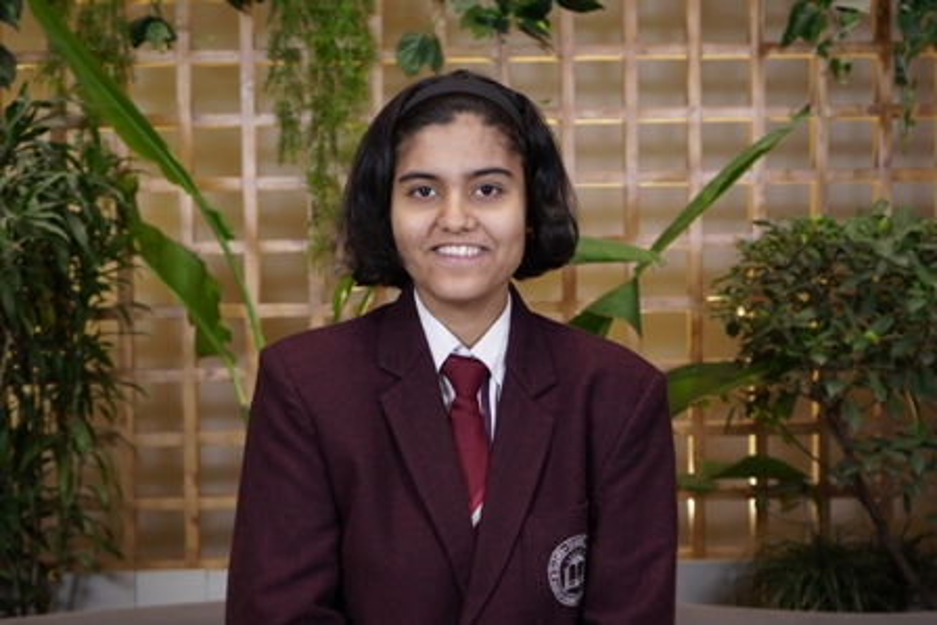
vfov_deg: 22.3
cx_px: 468
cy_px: 312
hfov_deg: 32.9
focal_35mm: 61
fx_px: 1588
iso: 320
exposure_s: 1/80
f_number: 4.5
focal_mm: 41
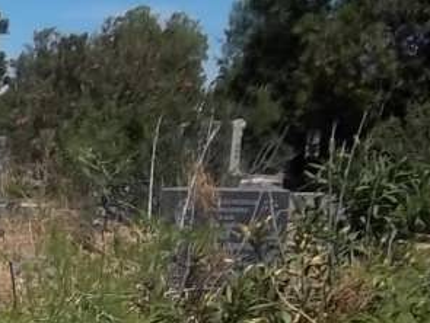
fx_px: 1617
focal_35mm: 130
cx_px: -398
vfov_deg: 10.6
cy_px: 607
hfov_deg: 13.3
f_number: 5.5
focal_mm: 5.7
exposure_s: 1/800
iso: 80
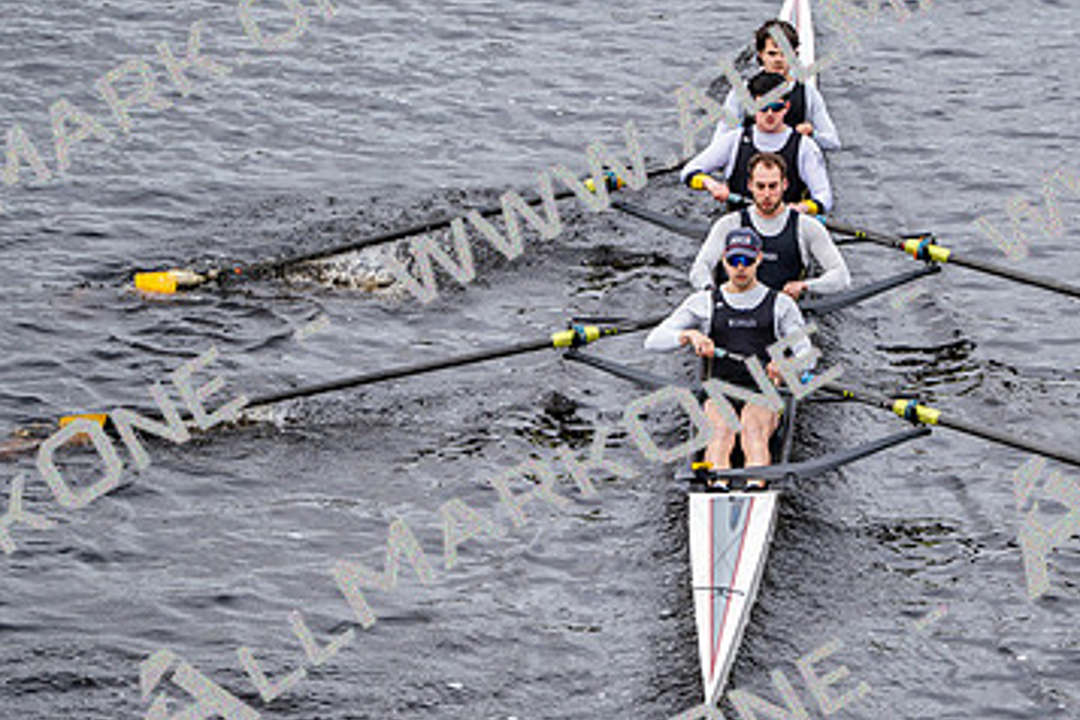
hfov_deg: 6.3
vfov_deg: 4.2
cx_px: 753
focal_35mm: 325
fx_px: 9749
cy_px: 313
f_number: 2.8
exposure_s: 1/2000
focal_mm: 200
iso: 250
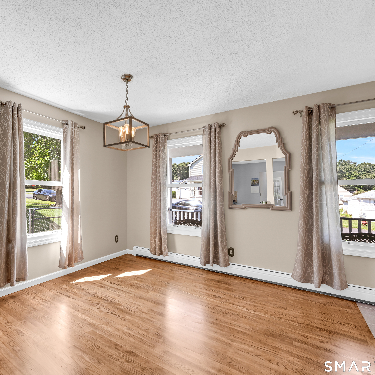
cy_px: 187
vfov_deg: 80.7
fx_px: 221
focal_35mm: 18
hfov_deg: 78.1
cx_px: 125
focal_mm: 14
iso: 250
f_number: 8
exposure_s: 1/320
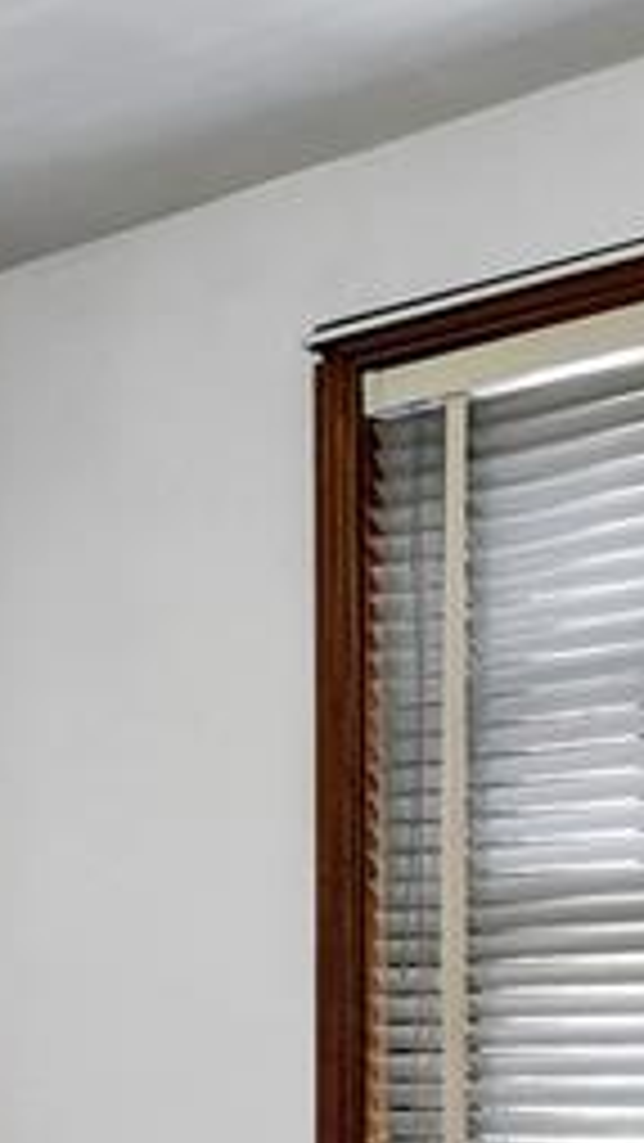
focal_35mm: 76
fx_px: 2306
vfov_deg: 26.8
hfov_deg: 15.1
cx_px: -203
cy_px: 1060
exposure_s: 1/1.67
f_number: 8
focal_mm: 18
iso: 100
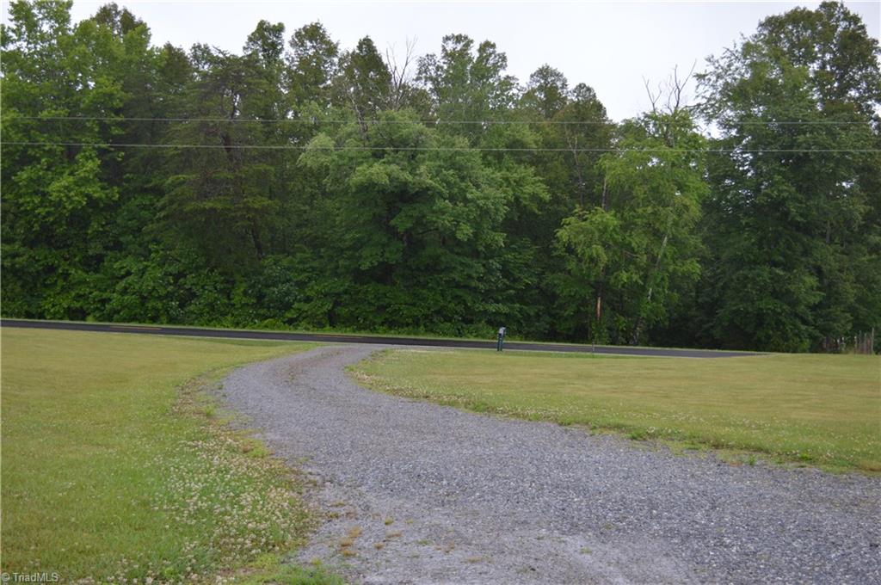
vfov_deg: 28.0
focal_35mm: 48
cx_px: 440
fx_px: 1173
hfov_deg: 41.2
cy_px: 292
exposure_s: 1/125
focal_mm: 32
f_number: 5.6
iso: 200
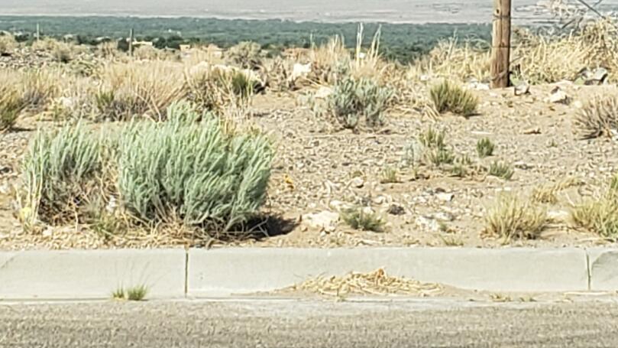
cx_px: 510
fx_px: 1721
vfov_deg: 10.9
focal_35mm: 105
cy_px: -229
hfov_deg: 20.1
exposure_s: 1/1087
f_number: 2.4
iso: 50
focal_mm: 4.3
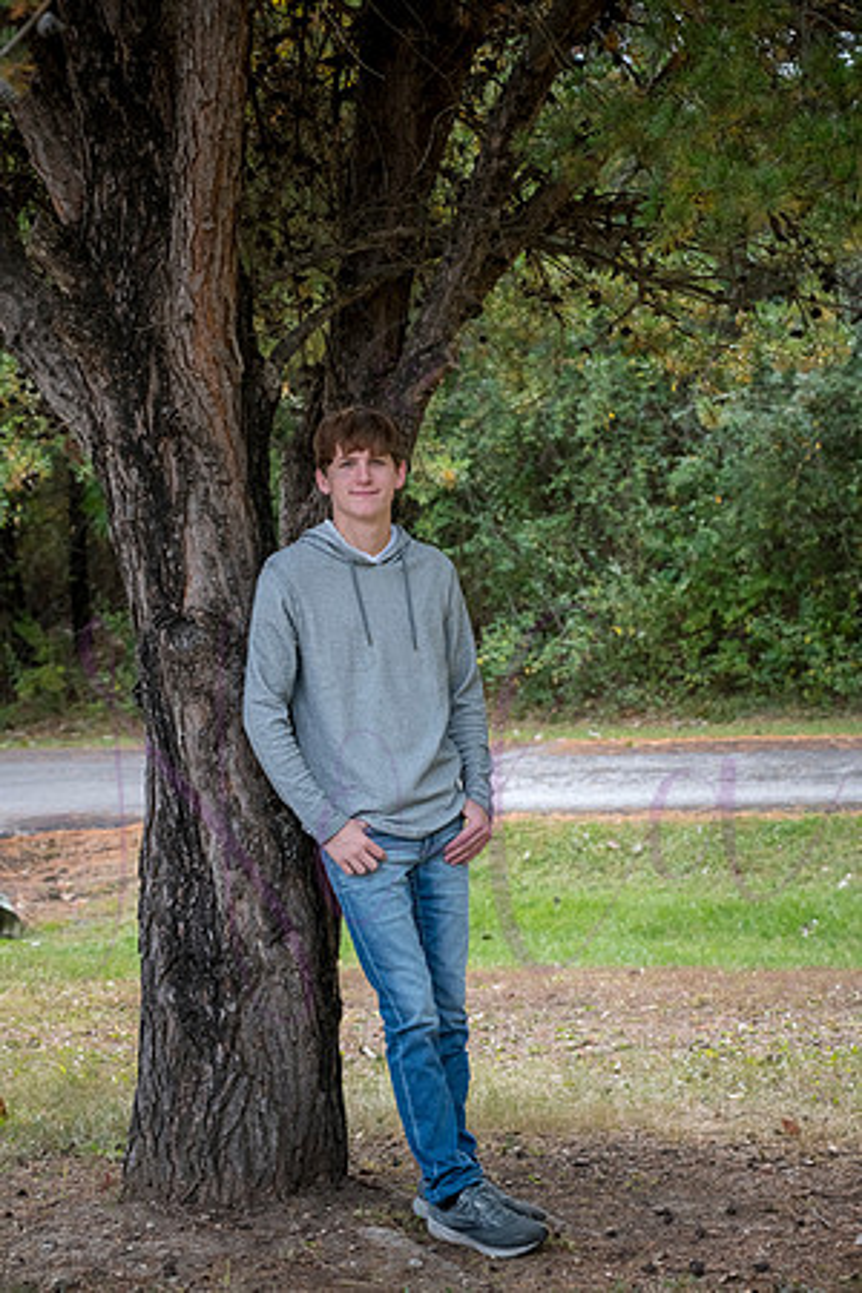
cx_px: 431
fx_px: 3304
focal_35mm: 92
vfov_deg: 22.1
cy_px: 646
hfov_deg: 14.9
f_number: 7.1
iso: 800
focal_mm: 92
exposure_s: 1/400
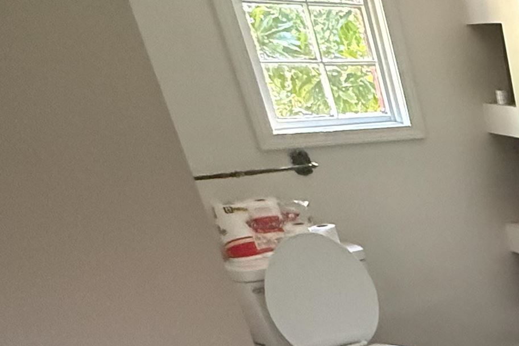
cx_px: 841
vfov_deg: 25.5
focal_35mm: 49
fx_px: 706
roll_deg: -0.6
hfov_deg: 25.5
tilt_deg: -24.0
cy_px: 379
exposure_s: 1/60
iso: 800
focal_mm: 2.22
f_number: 2.2
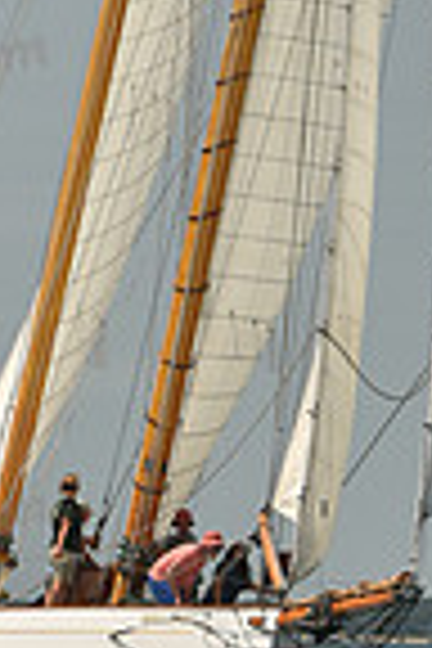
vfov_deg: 5.2
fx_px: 7091
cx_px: 281
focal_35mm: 394
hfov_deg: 3.5
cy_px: -180
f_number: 7.1
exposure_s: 1/1250
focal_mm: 98
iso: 320
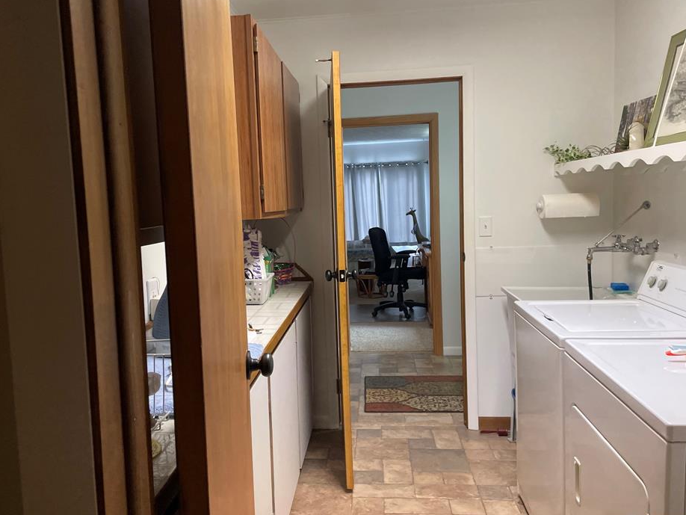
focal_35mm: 29
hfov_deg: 61.6
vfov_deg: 48.2
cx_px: 321
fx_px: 575
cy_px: 246
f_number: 1.6
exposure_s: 1/60
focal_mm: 4.2
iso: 320
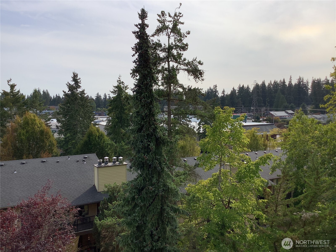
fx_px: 301
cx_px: 168
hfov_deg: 58.4
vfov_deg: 45.4
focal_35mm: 31
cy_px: 126
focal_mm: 3.3
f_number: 2.4
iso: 25
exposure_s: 1/1942
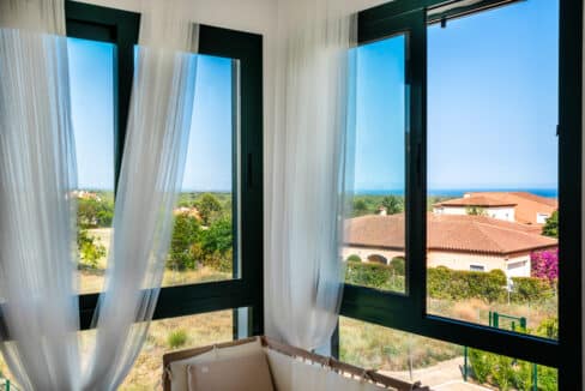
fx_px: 618
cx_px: 292
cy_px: 196
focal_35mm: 38
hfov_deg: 50.7
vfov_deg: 35.1
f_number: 9
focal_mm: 38
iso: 200
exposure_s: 1/800
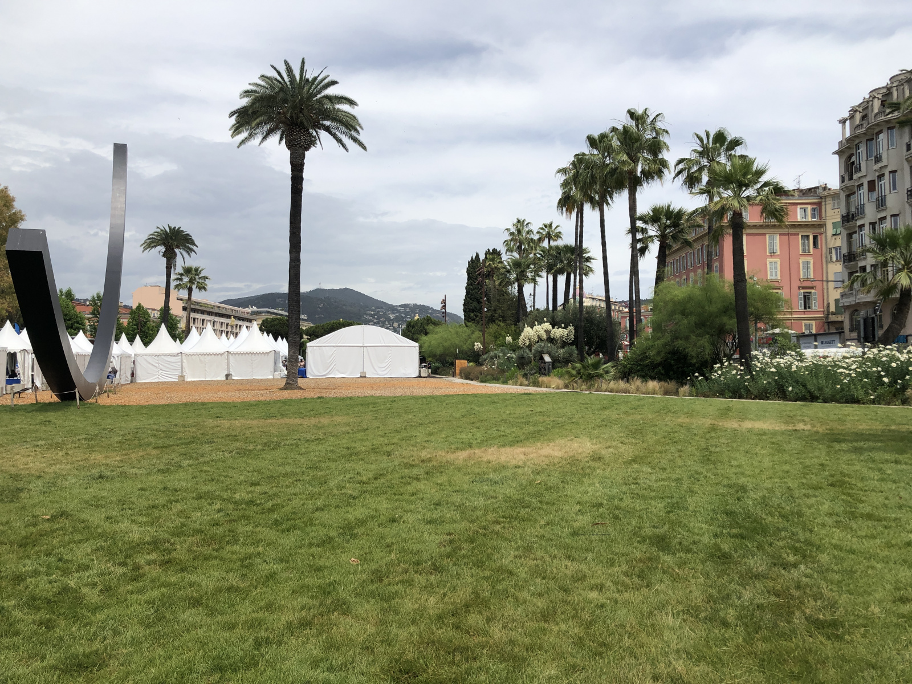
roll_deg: -0.5
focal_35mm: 28
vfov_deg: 49.7
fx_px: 738
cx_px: 456
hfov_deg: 63.4
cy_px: 342
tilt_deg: +2.8
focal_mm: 3.99
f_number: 1.8
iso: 20
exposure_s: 1/3205
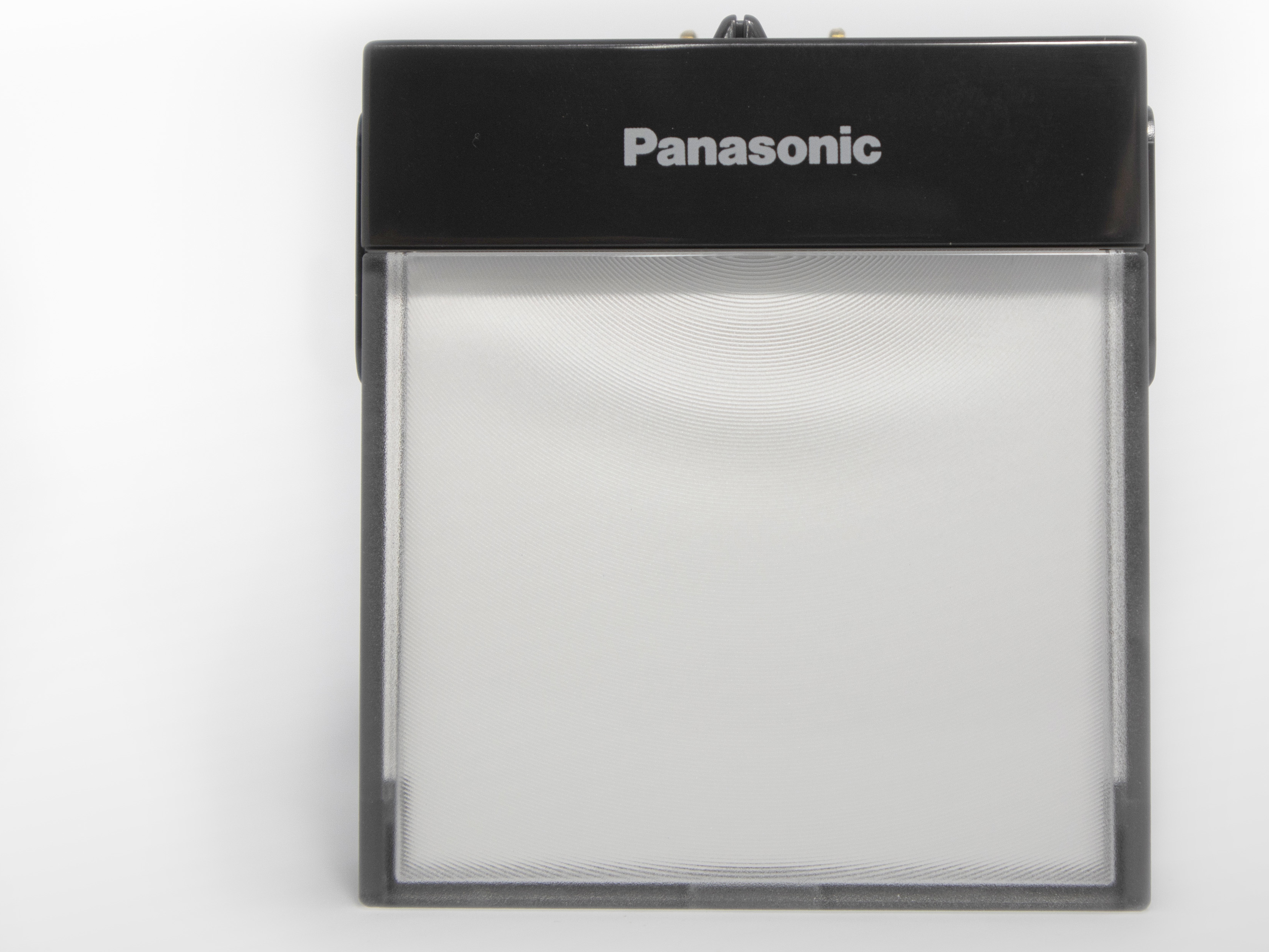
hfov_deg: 53.7
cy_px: 466
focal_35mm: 34
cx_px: 747
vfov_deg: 41.8
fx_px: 1246
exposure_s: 1/60
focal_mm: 3.99
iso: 25
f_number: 1.8
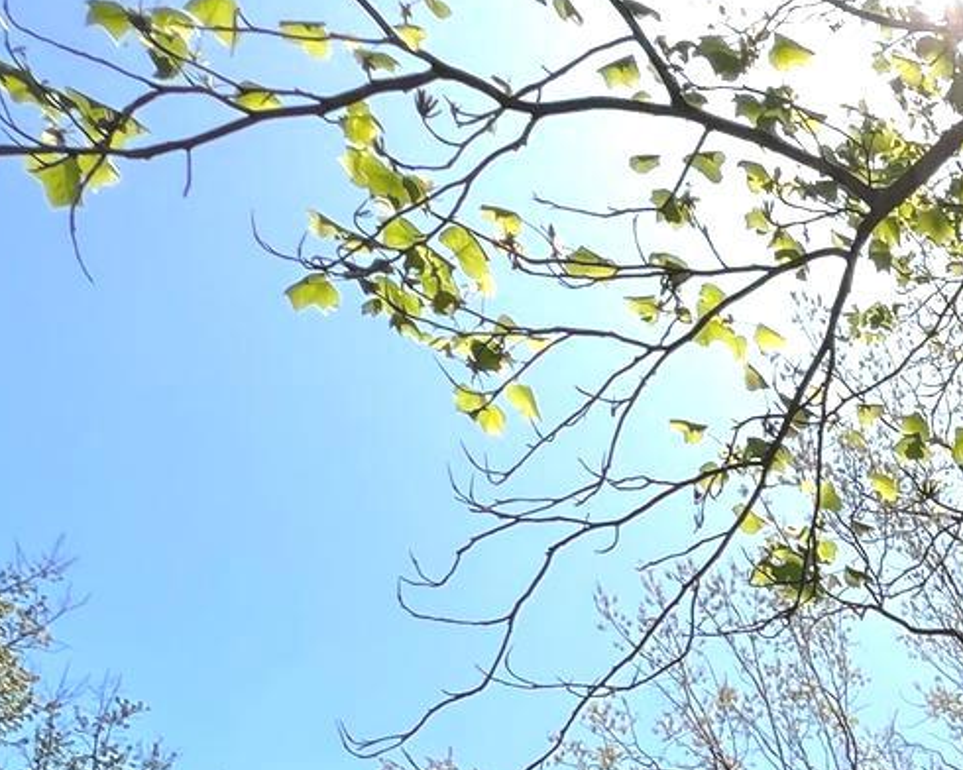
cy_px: 1454
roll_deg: +1.0
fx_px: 1511
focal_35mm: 53
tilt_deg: +12.2
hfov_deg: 25.9
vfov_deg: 19.6
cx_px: 1456
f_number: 1.8
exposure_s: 1/459
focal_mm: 1.57
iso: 32
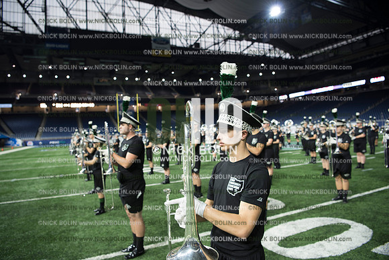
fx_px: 259
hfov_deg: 73.7
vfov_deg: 53.2
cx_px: 194
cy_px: 130
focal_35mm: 24
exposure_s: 1/200
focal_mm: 24
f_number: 3.2
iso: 560
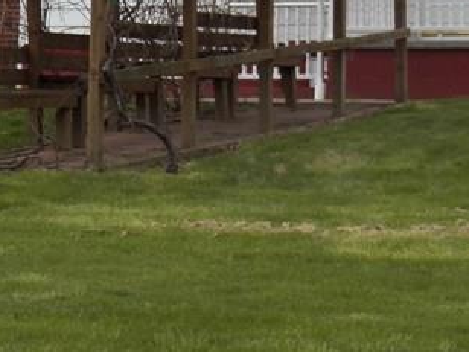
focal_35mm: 206
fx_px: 2791
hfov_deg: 9.5
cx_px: 531
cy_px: -61
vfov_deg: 7.2
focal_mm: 11.2
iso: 125
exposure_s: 1/640
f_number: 4
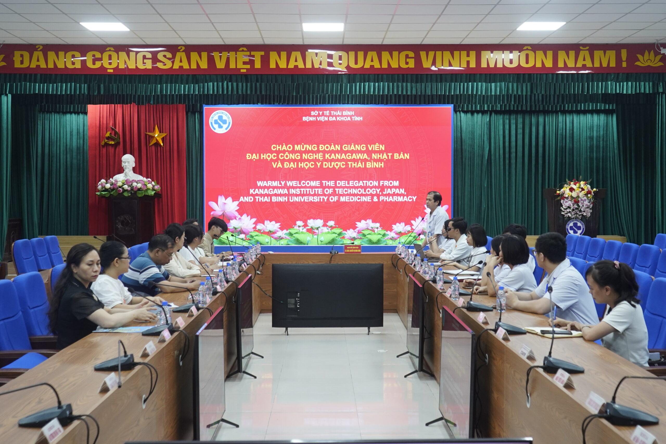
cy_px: 222
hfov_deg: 42.7
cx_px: 333
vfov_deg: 29.2
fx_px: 851
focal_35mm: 46
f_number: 4.5
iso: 1250
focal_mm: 31
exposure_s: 1/80
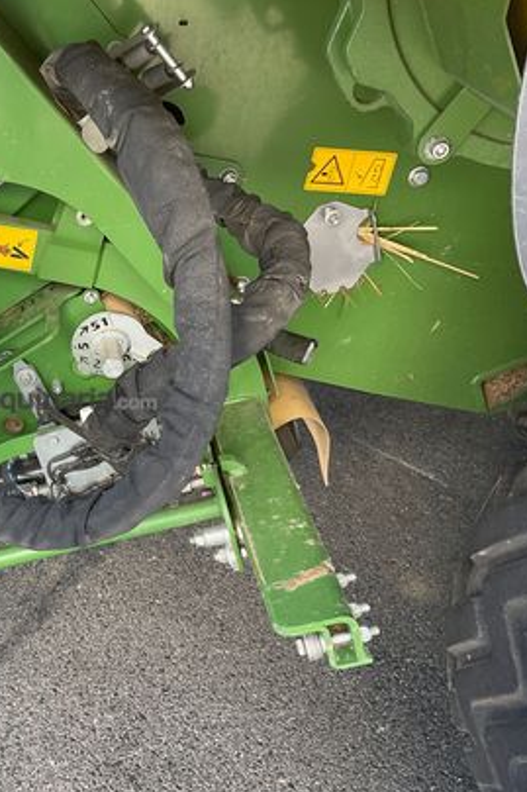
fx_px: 901
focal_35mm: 41
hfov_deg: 30.5
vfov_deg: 47.4
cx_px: 11
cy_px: 398
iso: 25
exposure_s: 1/100
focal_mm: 3
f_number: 1.8
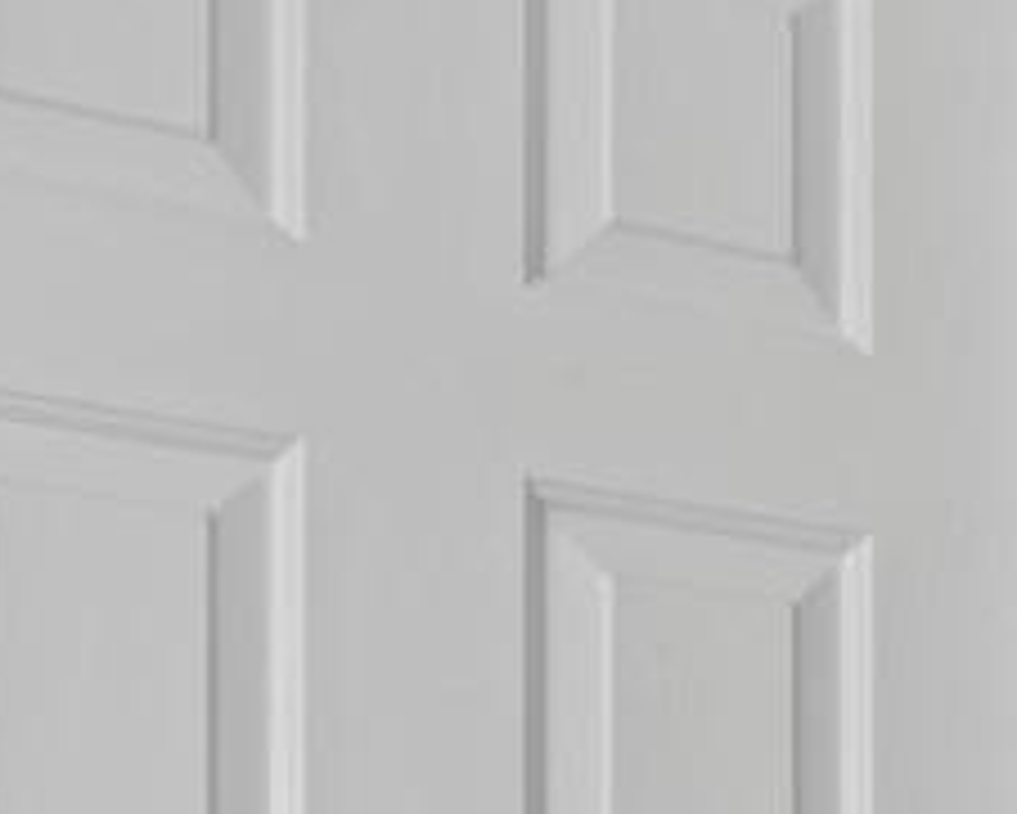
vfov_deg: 13.9
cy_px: 1315
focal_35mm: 102
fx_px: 3071
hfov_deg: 17.5
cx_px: 1377
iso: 800
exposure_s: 1/5
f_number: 8
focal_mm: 24
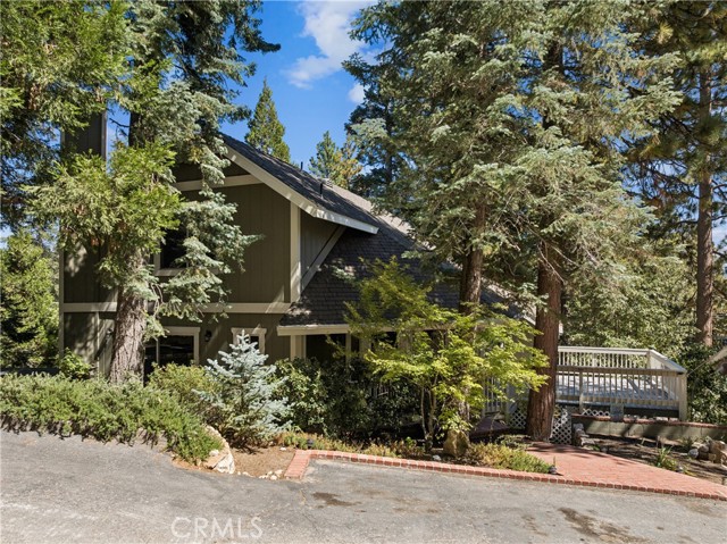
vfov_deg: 56.8
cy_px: 272
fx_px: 504
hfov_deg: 71.6
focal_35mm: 24
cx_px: 364
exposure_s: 1/40
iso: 100
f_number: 2.8
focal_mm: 12.3
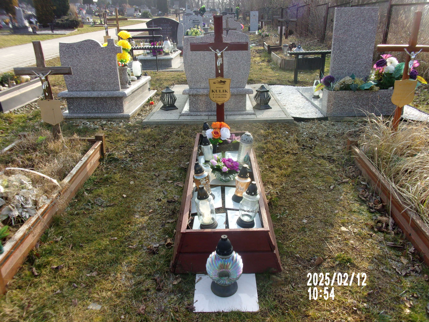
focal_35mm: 28
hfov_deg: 63.4
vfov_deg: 49.7
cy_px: 161
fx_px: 347
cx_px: 214
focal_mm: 5.1
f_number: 10.8
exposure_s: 1/34
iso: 80
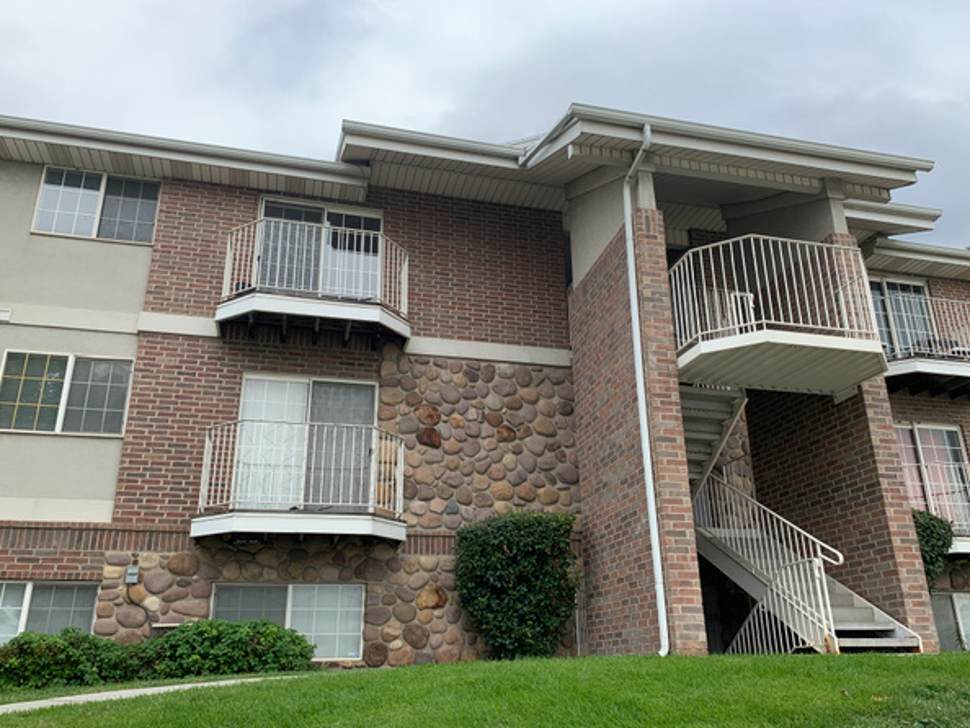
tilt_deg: +20.3
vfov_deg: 49.8
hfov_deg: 63.4
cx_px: 501
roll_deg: +0.8
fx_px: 785
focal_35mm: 28
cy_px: 384
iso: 25
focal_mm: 4.25
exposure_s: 1/1011
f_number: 1.8
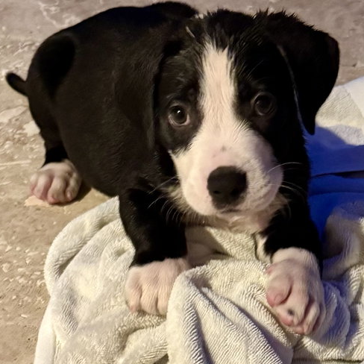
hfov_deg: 55.6
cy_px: 159
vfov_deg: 55.5
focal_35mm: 29
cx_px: 181
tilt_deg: -38.0
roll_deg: +5.2
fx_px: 345
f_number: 1.78
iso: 800
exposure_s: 1/40
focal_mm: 6.76
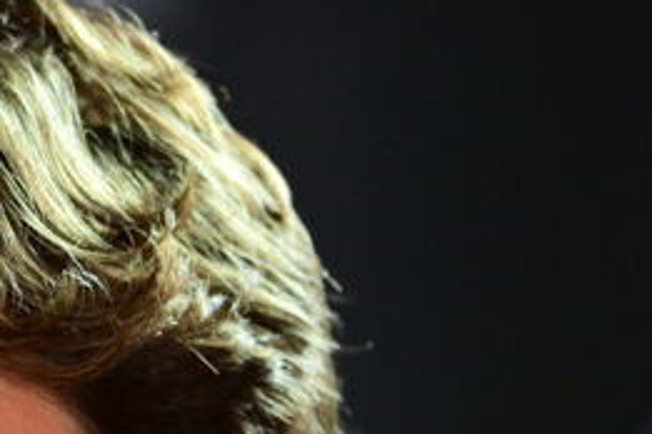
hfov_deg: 1.2
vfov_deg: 0.8
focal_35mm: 1750
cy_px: 803
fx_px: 31692
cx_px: -295
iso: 3200
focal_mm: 400
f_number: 2.8
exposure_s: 1/250
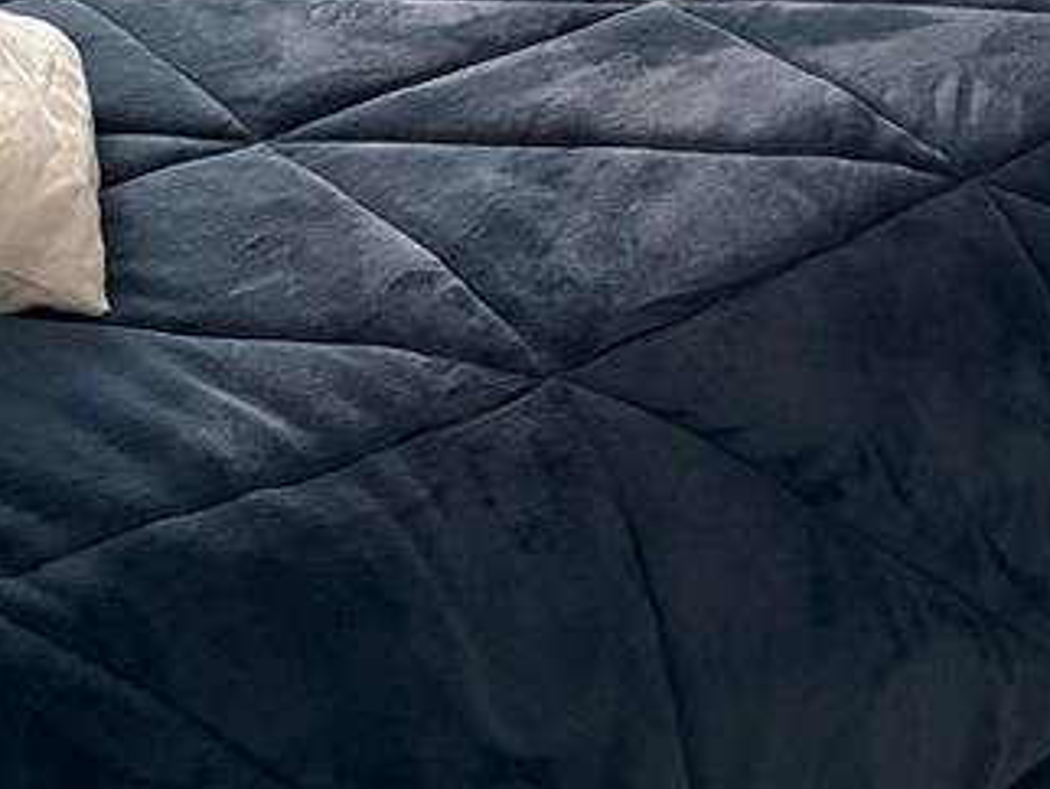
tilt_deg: -13.4
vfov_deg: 21.0
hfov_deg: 31.1
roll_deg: +0.6
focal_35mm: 62
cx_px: 620
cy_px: -306
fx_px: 1882
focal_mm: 5.96
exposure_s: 1/60
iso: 500
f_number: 1.6
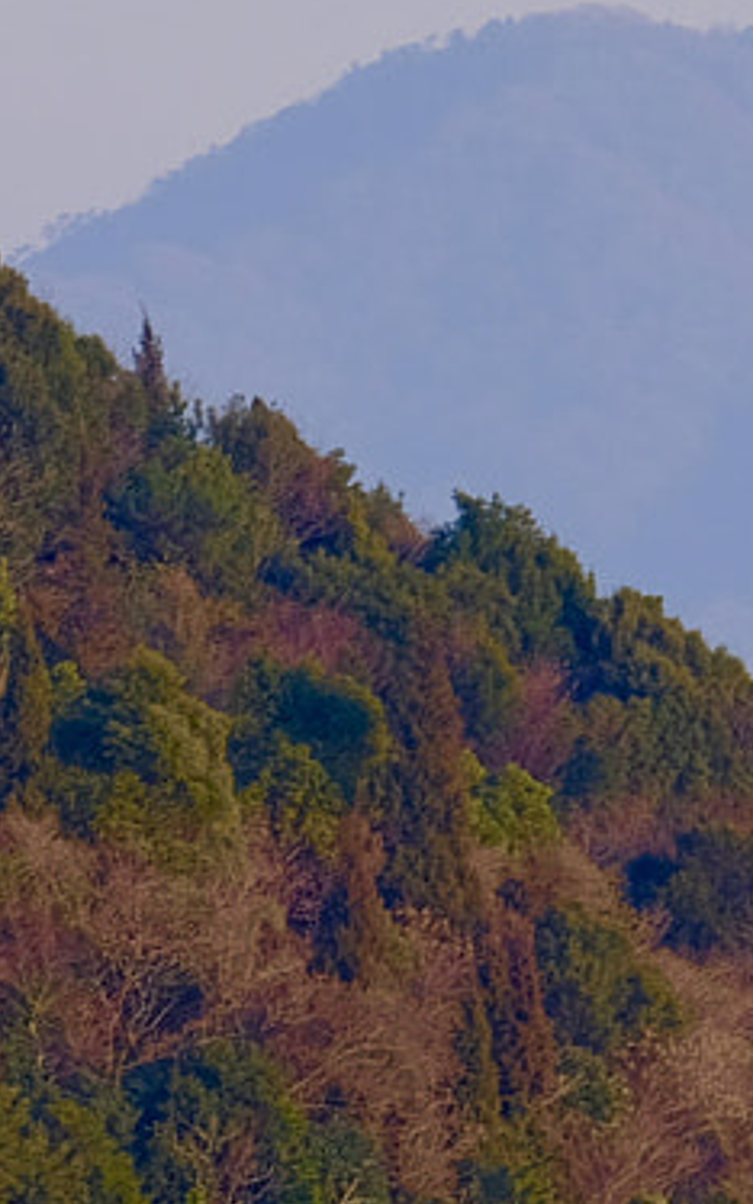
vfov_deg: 2.2
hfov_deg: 1.4
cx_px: 528
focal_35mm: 971
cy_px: 1127
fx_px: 31858
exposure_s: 1/210
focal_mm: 148.5
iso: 200
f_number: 5.6
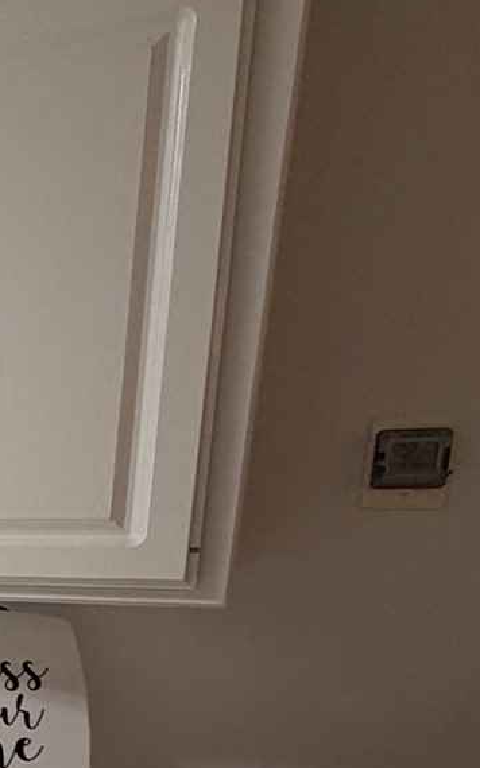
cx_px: -738
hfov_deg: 14.1
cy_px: 636
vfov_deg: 38.5
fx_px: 1047
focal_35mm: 50
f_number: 2.2
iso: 100
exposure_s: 1/61
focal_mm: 2.22
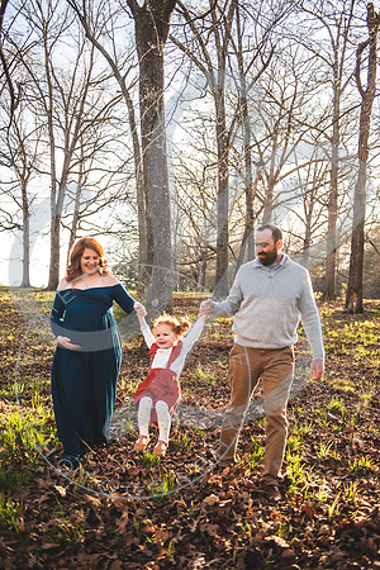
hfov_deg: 37.9
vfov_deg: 54.4
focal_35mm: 35
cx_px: 190
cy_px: 285
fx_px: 554
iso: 100
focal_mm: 35
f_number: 2.8
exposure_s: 1/250
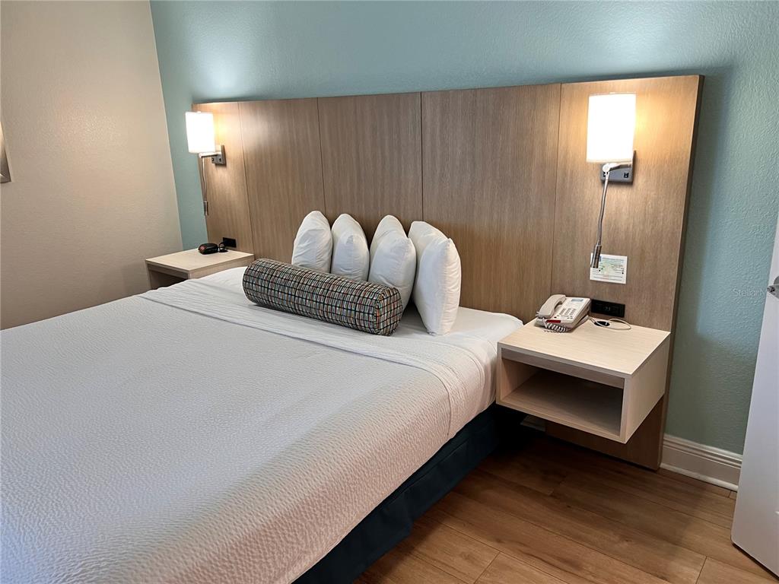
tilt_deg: -17.2
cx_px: 390
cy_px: 292
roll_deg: +1.0
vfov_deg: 53.1
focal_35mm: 26
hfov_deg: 67.3
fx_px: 585
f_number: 1.5
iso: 125
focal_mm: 5.7
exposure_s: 1/60
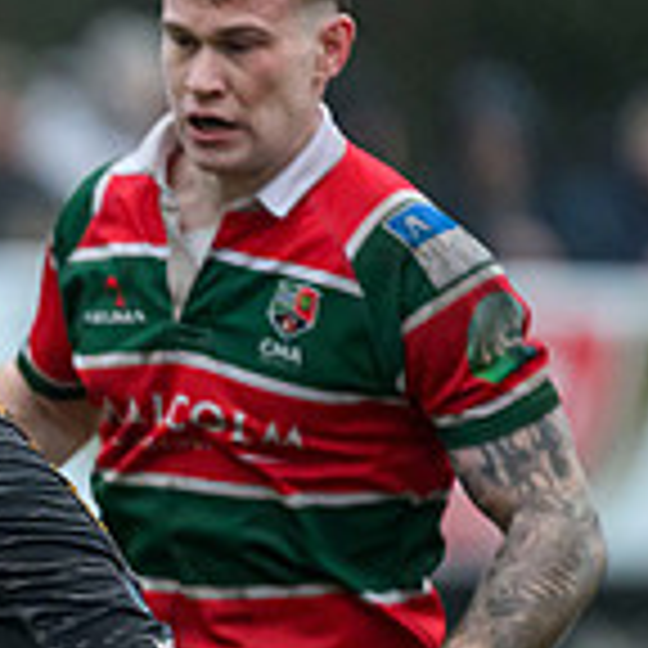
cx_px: -908
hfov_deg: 1.0
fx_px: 37910
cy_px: 931
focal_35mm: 1790
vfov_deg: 1.0
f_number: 3.5
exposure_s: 1/2000
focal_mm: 400
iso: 4000
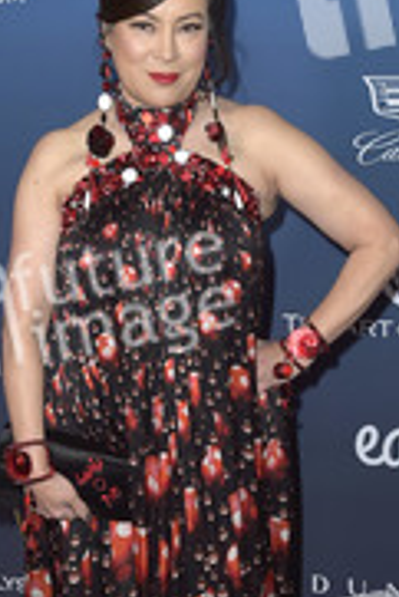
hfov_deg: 16.3
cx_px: 163
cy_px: 475
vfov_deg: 23.8
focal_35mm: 84
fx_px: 1394
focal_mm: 38
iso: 250
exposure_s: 1/250
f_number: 5.6
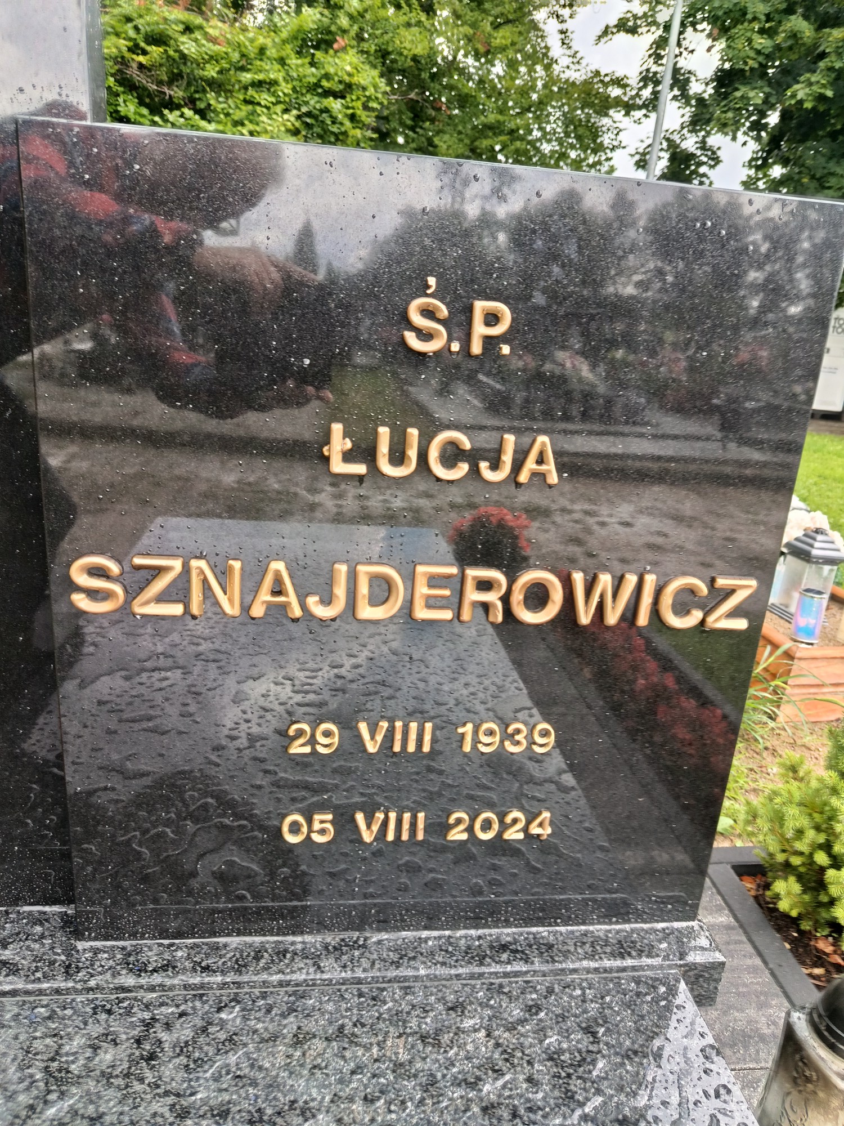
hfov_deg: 56.8
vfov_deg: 71.6
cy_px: 563
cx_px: 422
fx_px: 780
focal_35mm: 24
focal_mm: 5.24
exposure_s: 1/100
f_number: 1.7
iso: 104
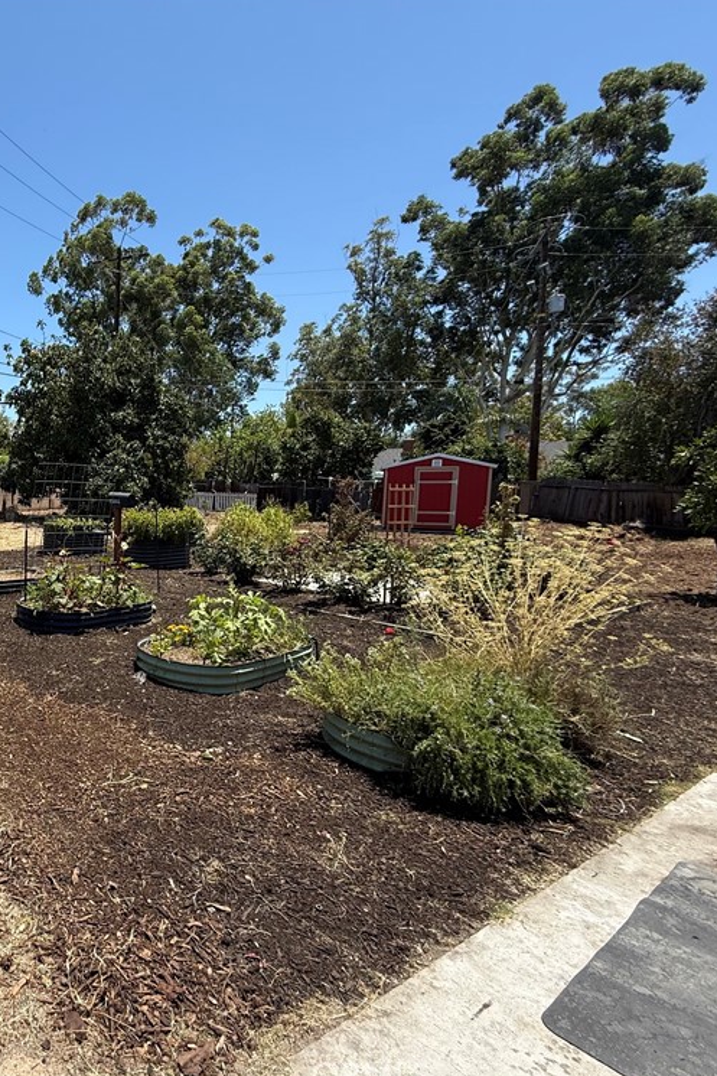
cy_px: 542
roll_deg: -0.5
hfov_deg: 51.9
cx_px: 32
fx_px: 598
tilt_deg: -4.6
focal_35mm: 20
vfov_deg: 84.0
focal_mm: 2.22
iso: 50
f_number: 2.2
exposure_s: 1/1001
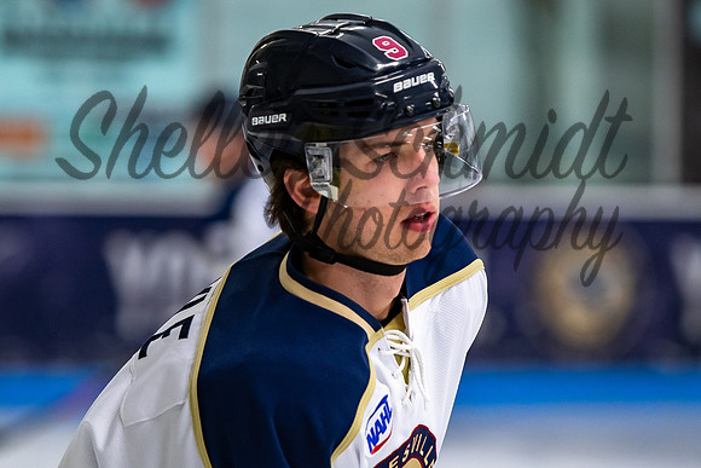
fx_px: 6383
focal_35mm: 328
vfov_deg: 4.2
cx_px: 292
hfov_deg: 6.3
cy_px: 197
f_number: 3.2
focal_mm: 185
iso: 800
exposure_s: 1/800
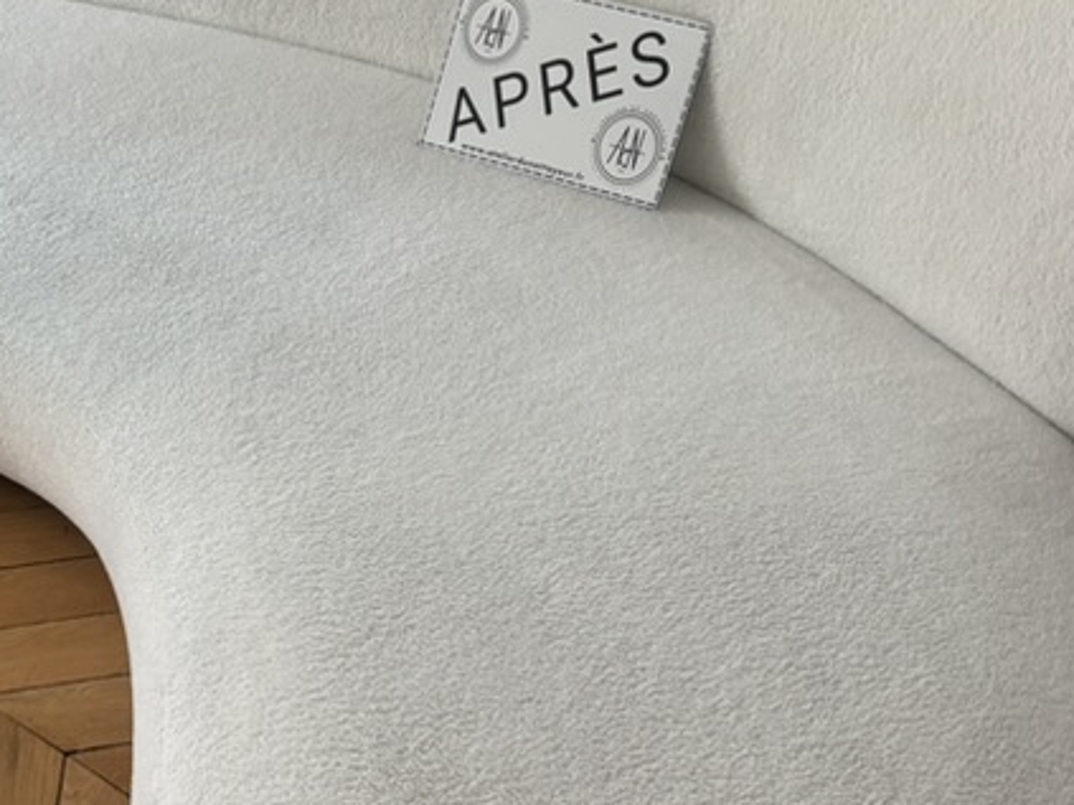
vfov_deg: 23.2
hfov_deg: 29.8
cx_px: 175
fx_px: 1954
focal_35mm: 63
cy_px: 546
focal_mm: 5.96
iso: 125
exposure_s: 1/63
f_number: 1.6
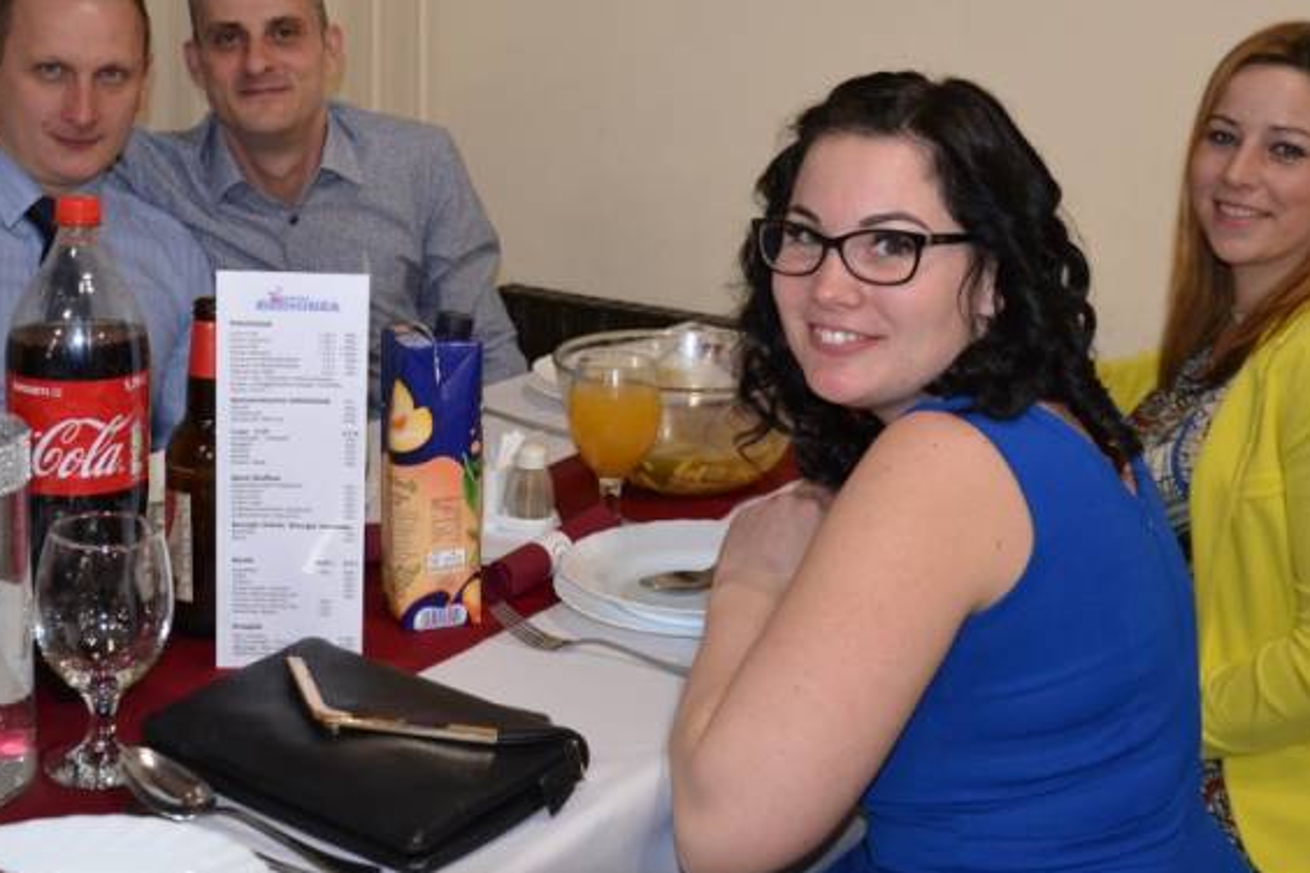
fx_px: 1627
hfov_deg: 43.9
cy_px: 283
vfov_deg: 29.8
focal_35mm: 45
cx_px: 655
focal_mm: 21
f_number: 3.8
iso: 1600
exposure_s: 1/60
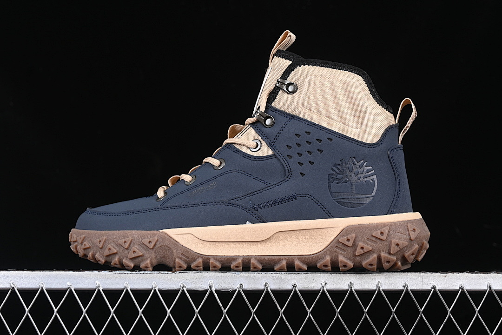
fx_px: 1046
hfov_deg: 27.0
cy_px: 168
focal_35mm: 75
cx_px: 251
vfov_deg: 18.2
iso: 160
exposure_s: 1/50
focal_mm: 50
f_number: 6.3
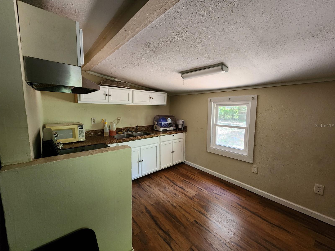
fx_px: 126
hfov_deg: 106.2
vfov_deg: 89.9
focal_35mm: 13
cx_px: 168
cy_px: 126
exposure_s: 1/30
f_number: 2.2
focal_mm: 2.2
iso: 320
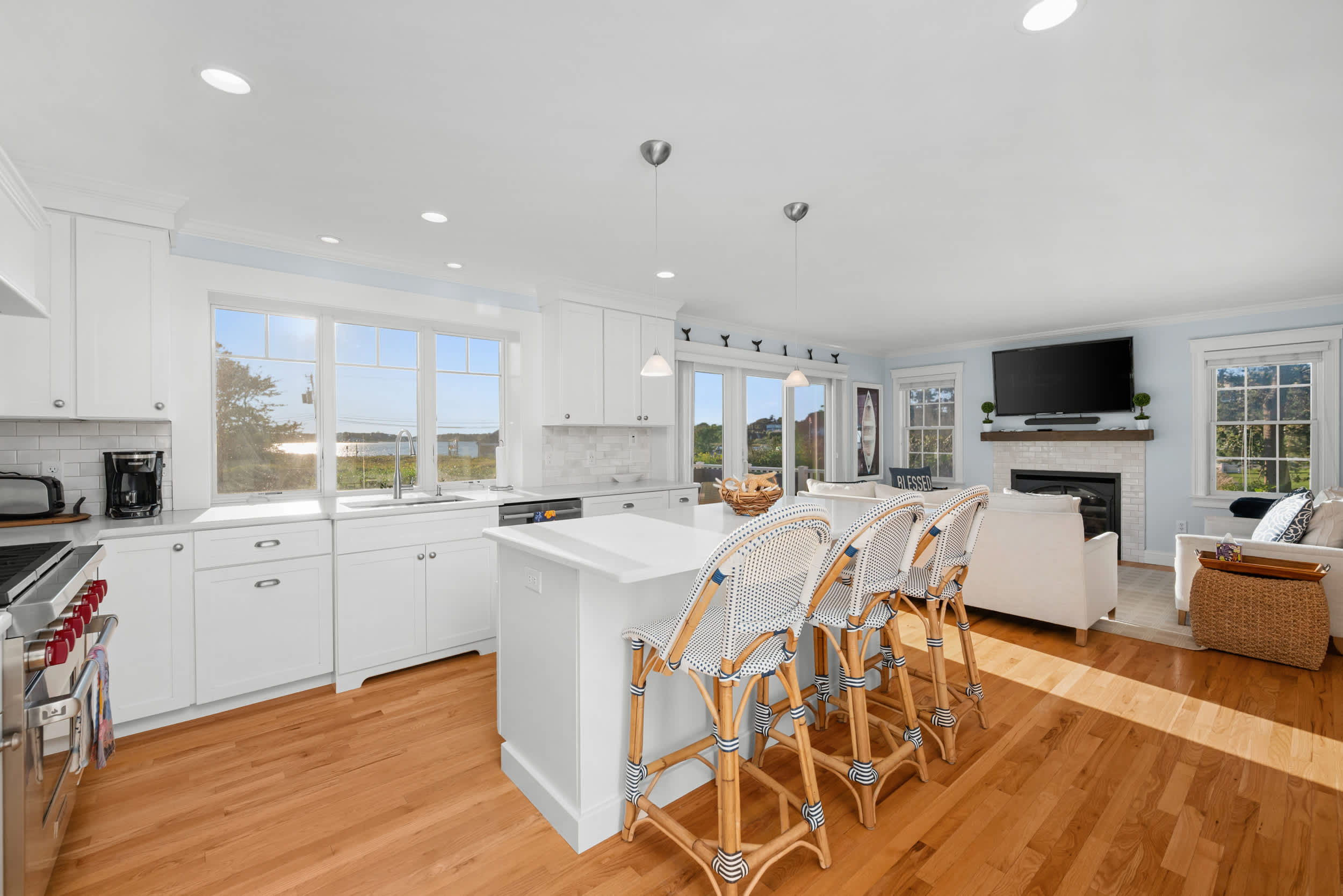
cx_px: 672
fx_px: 522
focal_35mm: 14
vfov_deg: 81.2
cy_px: 448
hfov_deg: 104.3
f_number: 8
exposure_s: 1/160
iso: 125
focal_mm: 14
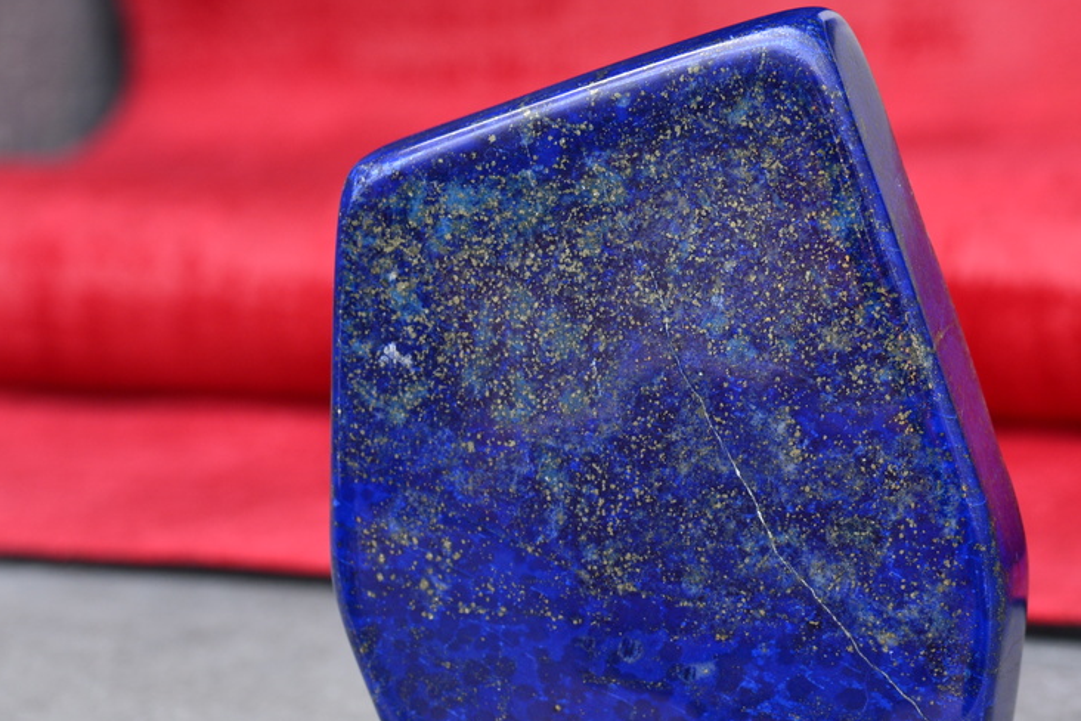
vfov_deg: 5.7
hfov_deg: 8.5
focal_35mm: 242
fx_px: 7259
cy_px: 550
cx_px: 696
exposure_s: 1/60
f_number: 10
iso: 220
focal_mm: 105
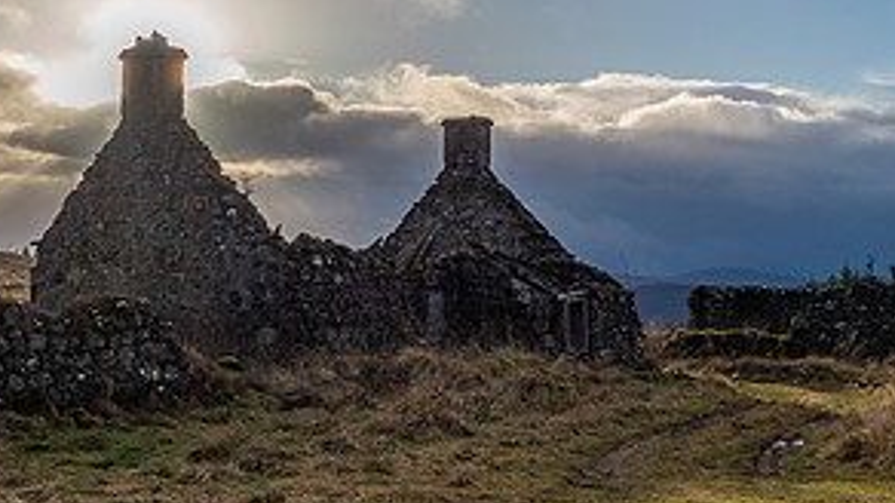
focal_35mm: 56
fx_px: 1328
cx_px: 374
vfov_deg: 21.4
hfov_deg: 37.1
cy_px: 244
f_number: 7.1
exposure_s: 1/640
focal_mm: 12
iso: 200
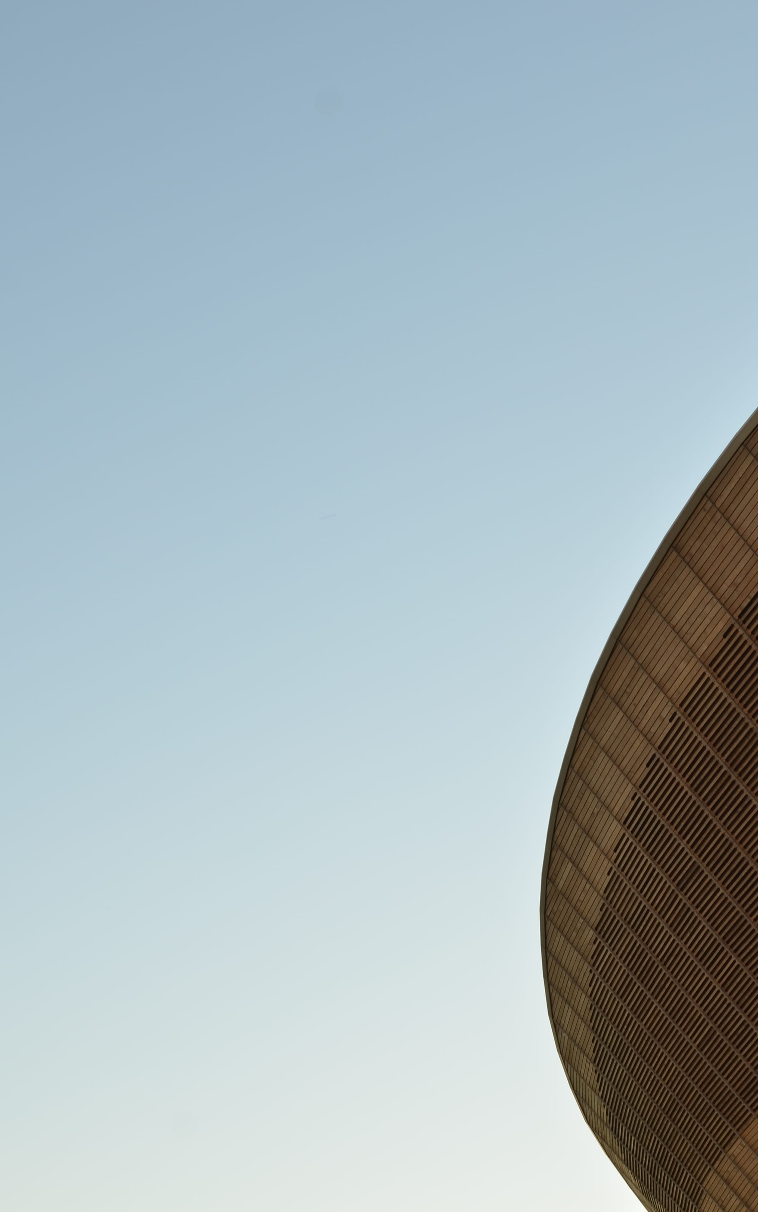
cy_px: 606
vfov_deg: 25.6
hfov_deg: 15.9
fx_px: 2670
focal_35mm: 81
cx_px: 752
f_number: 8
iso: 100
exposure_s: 1/80
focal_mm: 35
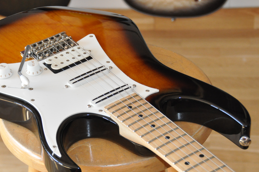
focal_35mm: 114
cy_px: 94
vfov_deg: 12.0
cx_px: 97
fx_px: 819
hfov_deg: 17.9
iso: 2000
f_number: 7.1
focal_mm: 60
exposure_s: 1/200
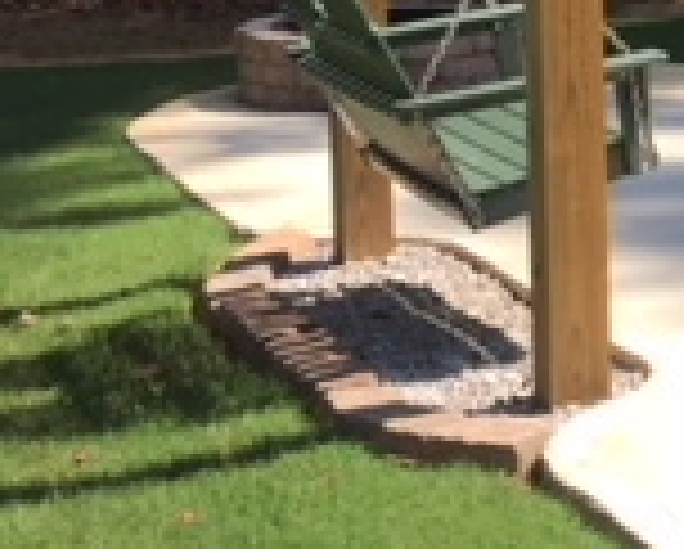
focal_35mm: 119
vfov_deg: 12.8
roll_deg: +0.1
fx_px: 2412
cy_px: -32
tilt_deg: -6.0
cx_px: 1292
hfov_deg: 14.0
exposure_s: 1/942
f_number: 2.2
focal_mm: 4.15
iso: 32
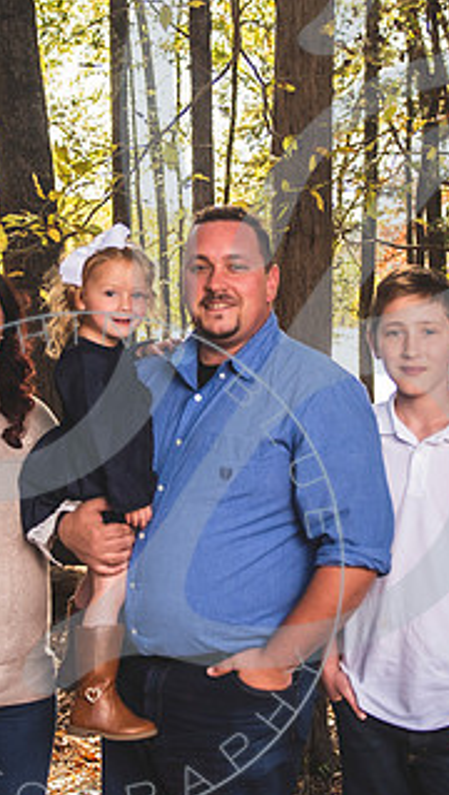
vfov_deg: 35.4
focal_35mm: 59
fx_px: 1246
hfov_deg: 20.4
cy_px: 358
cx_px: 212
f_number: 2.8
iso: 100
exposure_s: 1/250
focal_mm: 31
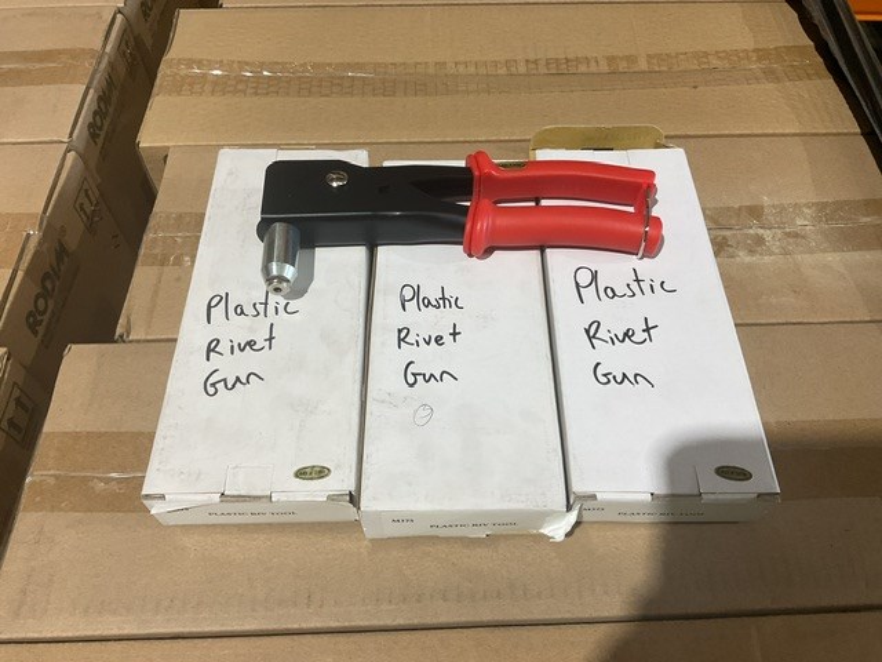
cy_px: 331
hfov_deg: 61.7
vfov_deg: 48.2
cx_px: 441
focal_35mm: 29
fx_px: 739
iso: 64
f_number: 1.8
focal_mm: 3
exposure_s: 1/50
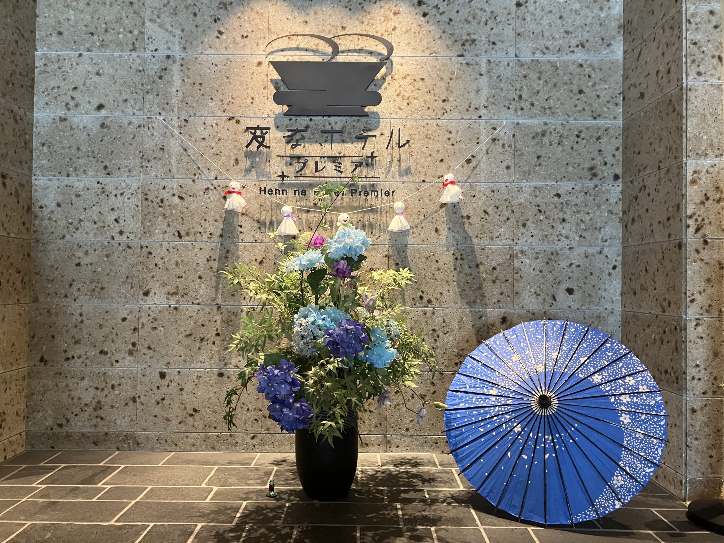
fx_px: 586
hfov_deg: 63.4
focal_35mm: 28
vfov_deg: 49.7
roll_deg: -0.4
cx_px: 362
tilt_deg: +1.4
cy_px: 272
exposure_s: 1/60
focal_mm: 3.99
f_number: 1.8
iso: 250
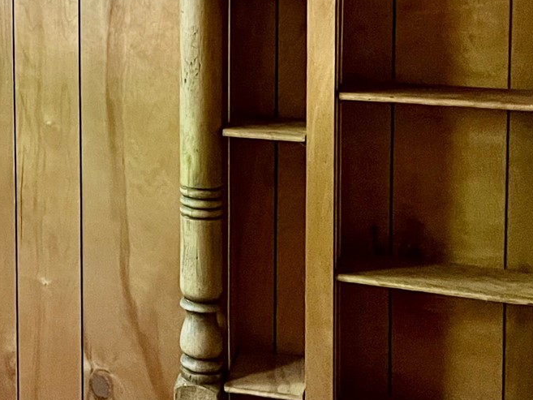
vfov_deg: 17.6
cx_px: -173
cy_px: -37
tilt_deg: -3.8
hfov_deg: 21.6
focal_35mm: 81
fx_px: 1247
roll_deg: +0.5
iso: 500
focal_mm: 5.7
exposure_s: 1/30
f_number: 1.5
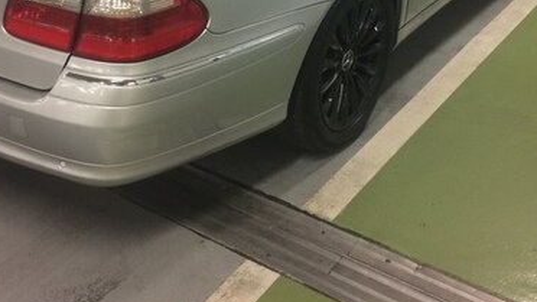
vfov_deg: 20.3
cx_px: 228
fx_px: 797
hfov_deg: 37.1
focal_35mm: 56
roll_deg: -1.4
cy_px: -38
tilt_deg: -20.3
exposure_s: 1/33
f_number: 2.2
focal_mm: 4.15
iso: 160
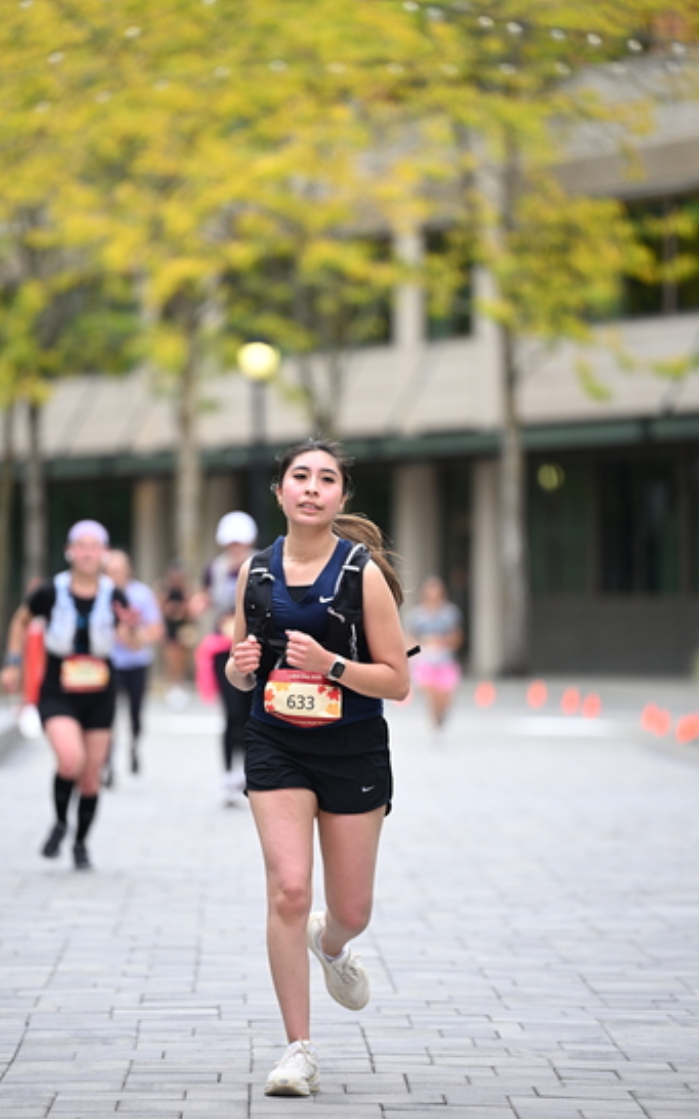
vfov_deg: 10.8
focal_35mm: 195
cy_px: 562
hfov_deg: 6.7
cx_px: 325
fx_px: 5947
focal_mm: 190
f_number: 2.8
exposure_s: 1/1600
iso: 640
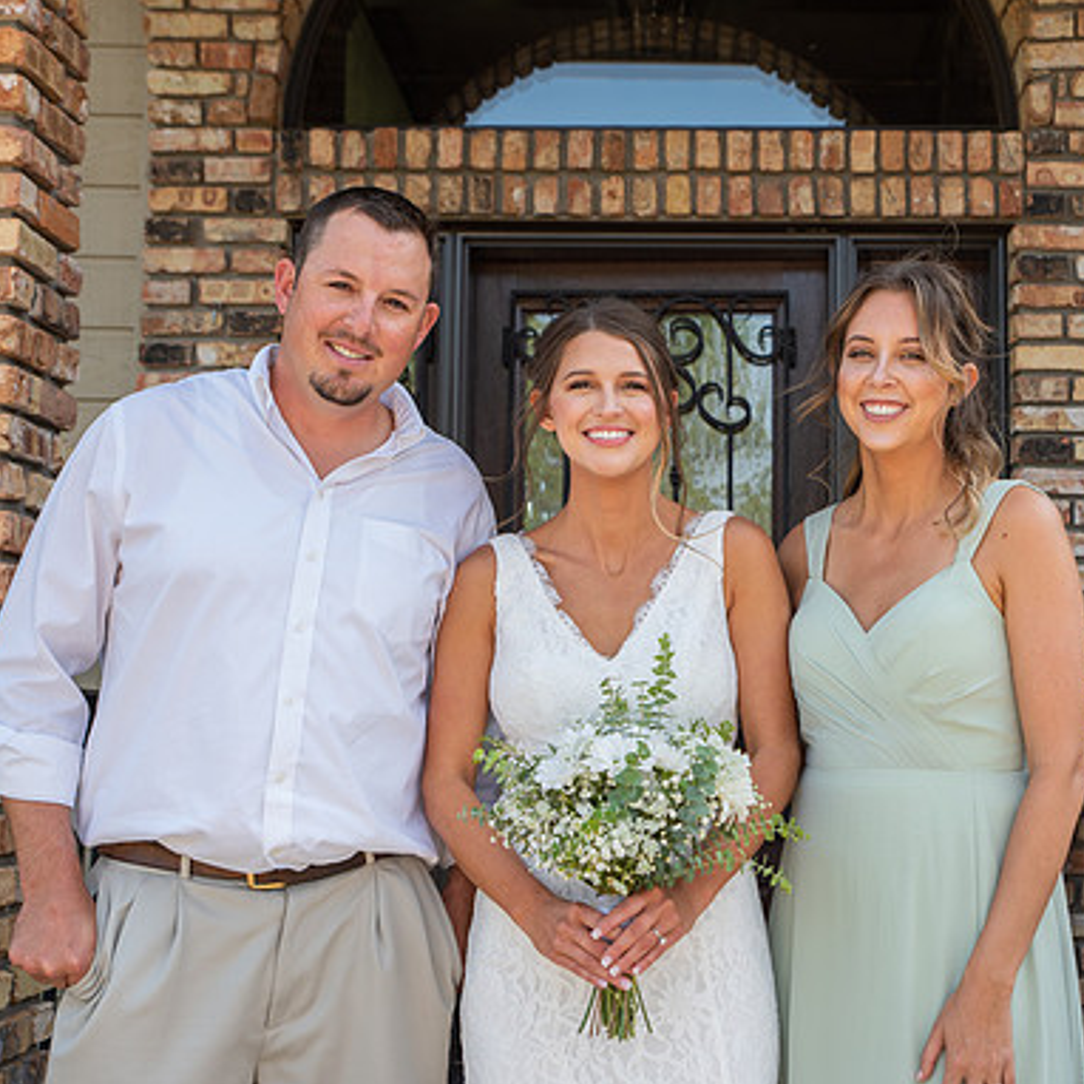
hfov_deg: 30.4
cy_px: 508
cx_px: 694
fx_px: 1984
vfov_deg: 30.6
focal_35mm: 56
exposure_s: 1/160
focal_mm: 40
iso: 125
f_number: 4.5
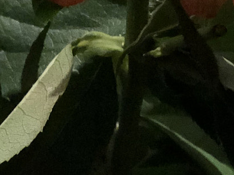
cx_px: 105
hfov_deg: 9.0
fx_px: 1487
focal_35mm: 220
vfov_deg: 6.6
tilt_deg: -10.2
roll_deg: -2.0
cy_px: -151
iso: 1250
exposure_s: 1/50
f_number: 2.8
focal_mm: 6.6
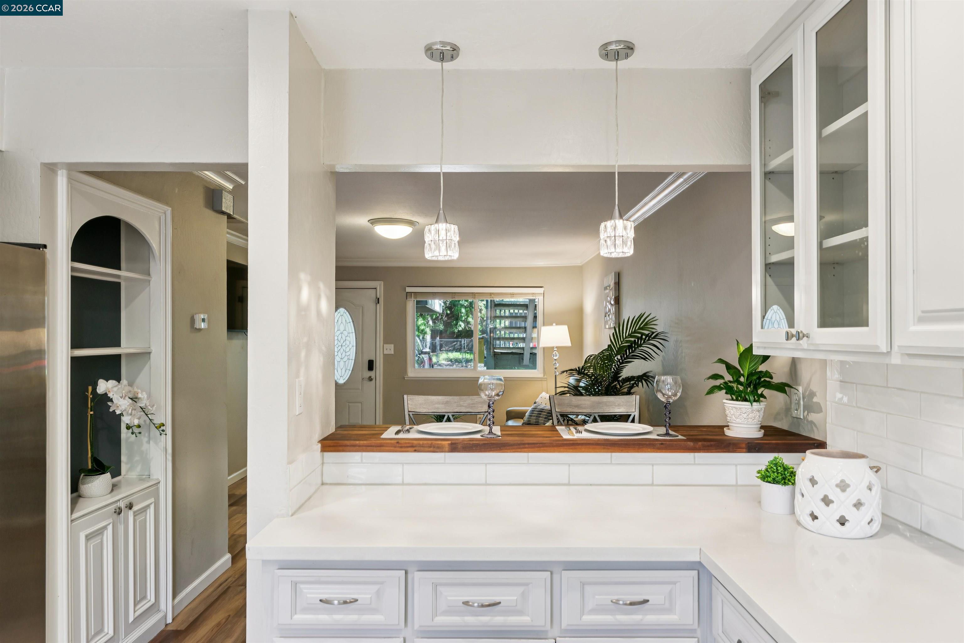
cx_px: 482
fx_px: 616
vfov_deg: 55.1
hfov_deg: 76.1
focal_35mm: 23
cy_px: 322
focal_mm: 23
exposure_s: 1/8
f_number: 9
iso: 320
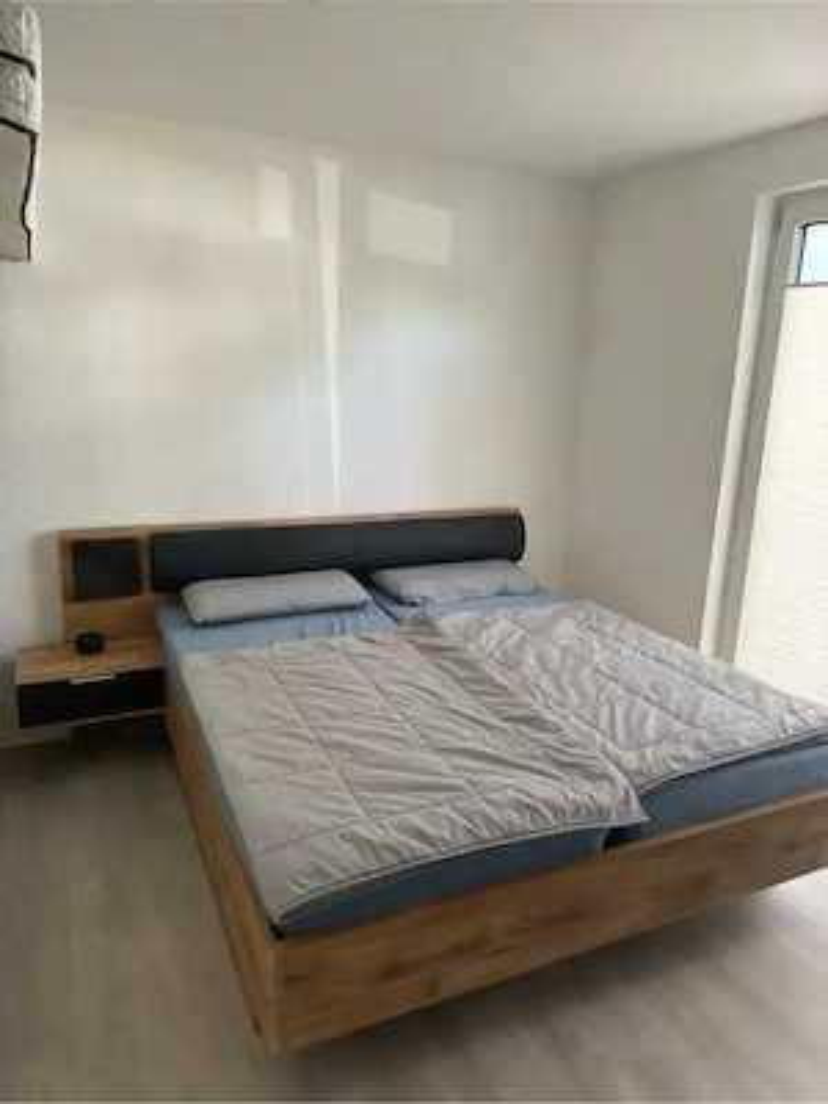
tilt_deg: -13.7
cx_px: 414
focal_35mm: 24
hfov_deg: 56.8
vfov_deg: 71.6
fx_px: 765
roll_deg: -2.4
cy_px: 552
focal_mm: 6.76
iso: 200
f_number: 1.78
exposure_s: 1/105
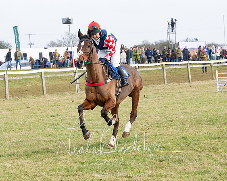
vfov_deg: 11.7
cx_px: 114
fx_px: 885
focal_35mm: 132
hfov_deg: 14.6
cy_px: 90
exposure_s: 1/1600
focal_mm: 78
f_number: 5
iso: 800
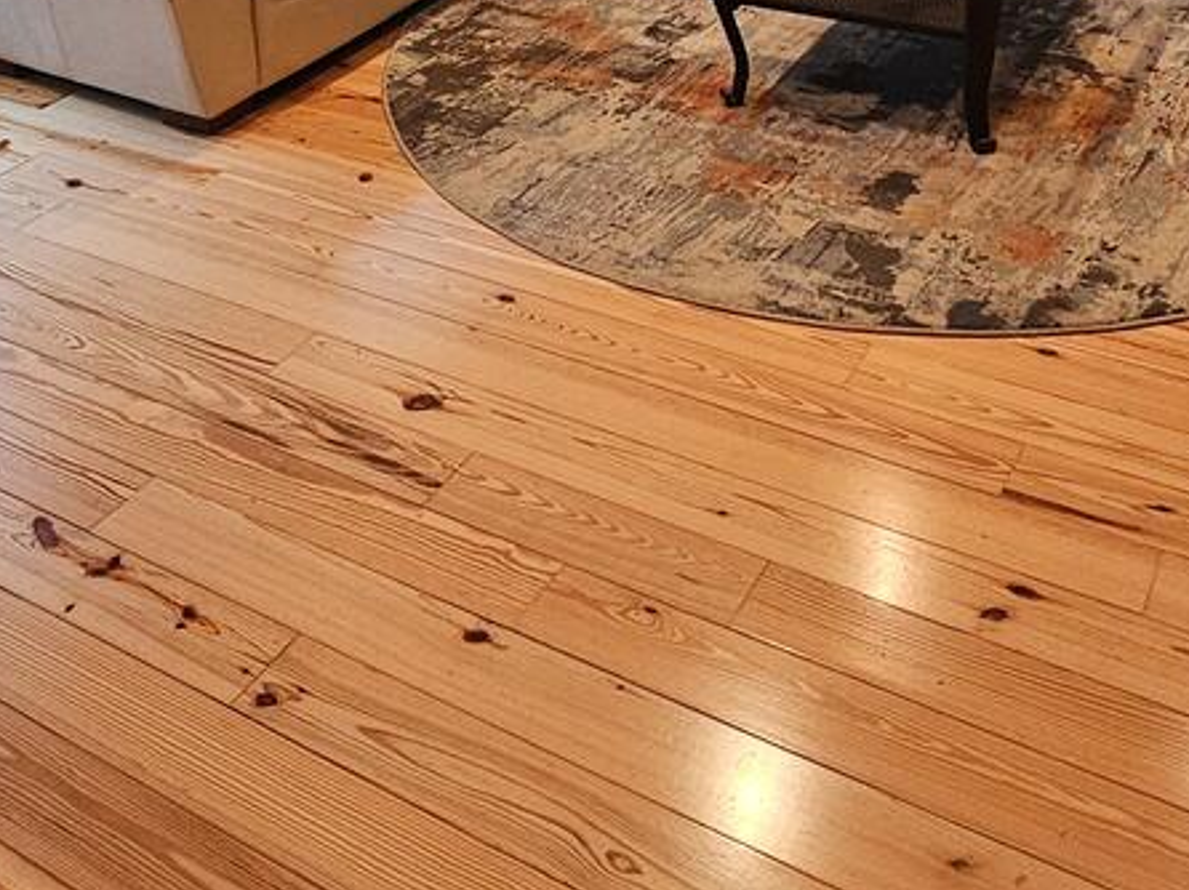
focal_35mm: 42
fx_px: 1442
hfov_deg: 44.8
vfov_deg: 27.7
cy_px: -306
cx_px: 568
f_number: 2.2
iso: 400
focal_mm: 2.2
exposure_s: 1/40
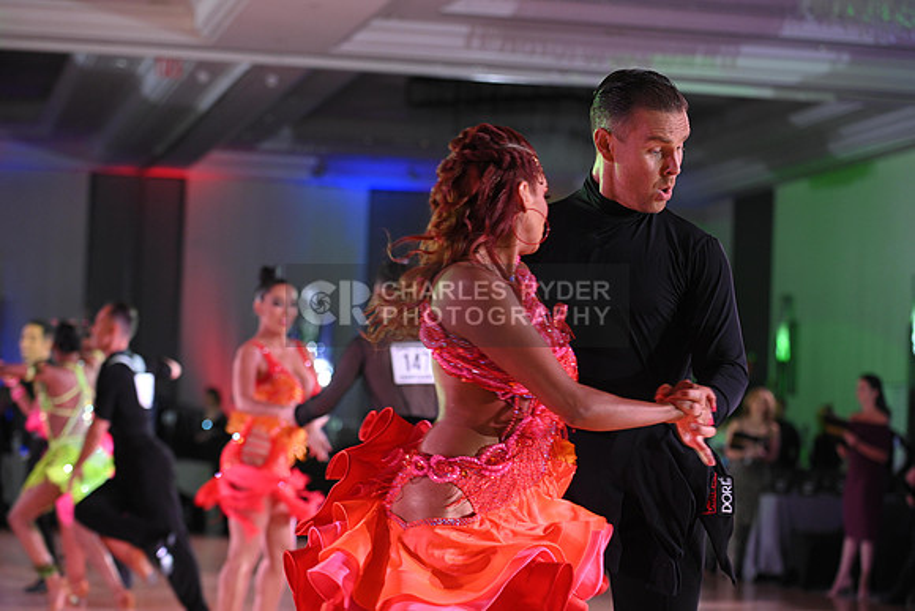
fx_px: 2593
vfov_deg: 13.4
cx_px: 458
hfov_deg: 20.0
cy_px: 306
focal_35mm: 102
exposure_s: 1/200
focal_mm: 102
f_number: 5
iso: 1600
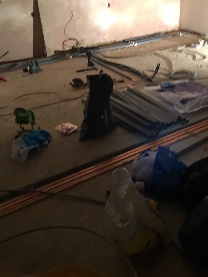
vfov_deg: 52.3
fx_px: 280
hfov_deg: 40.7
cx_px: 110
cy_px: 113
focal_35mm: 35
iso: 80
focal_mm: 4.15
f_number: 2.2
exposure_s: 1/10
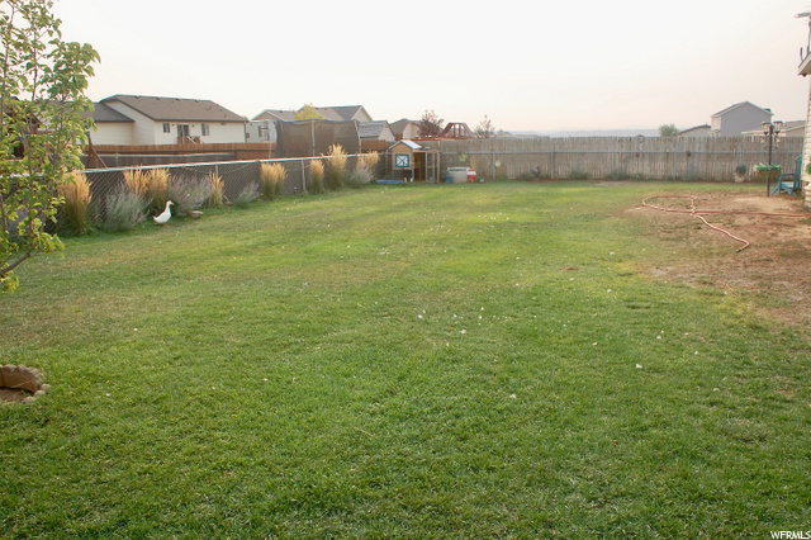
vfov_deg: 47.9
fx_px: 608
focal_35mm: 27
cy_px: 270
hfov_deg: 67.4
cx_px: 406
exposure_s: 1/200
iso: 200
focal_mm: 18
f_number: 7.1
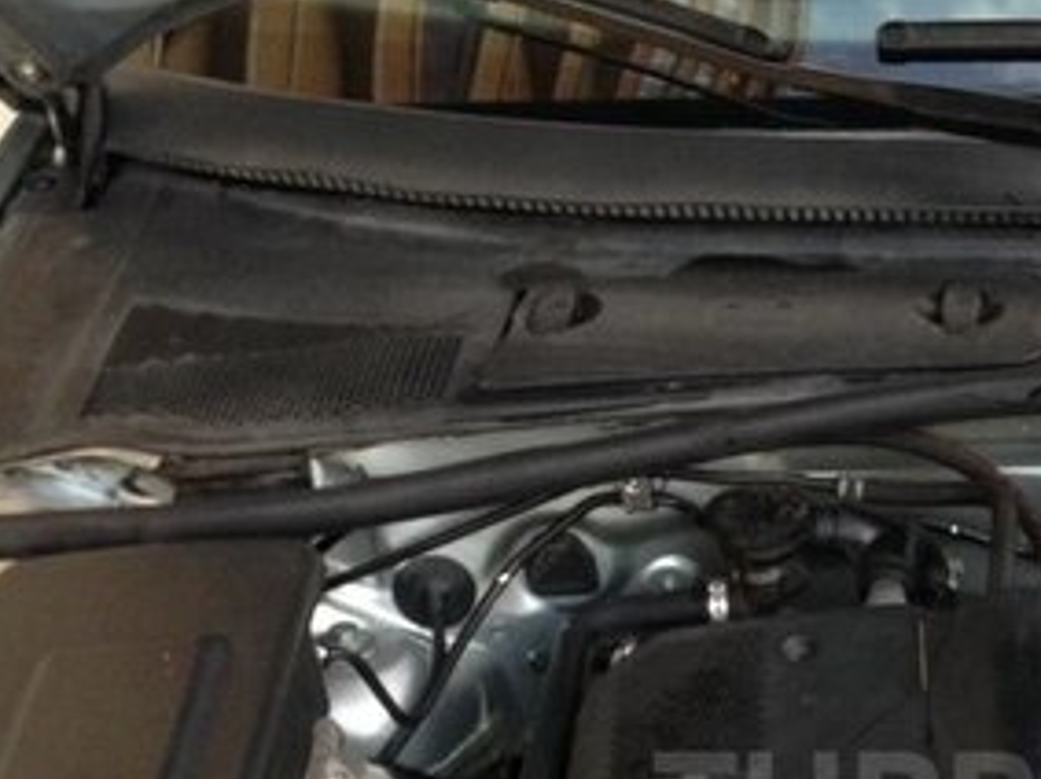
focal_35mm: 77
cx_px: 1030
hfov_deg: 24.3
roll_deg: -0.7
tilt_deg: -36.7
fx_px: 2315
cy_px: 807
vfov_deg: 18.5
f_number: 2.4
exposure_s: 1/20
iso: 125
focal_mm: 4.12
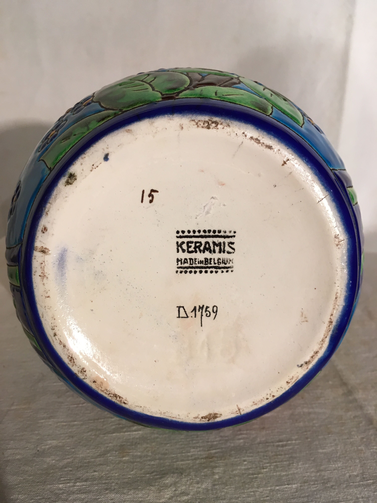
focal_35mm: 29
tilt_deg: -21.8
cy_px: 252
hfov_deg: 48.2
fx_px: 421
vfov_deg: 61.7
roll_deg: +1.2
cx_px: 188
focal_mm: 4.15
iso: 100
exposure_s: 1/33
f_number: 2.2
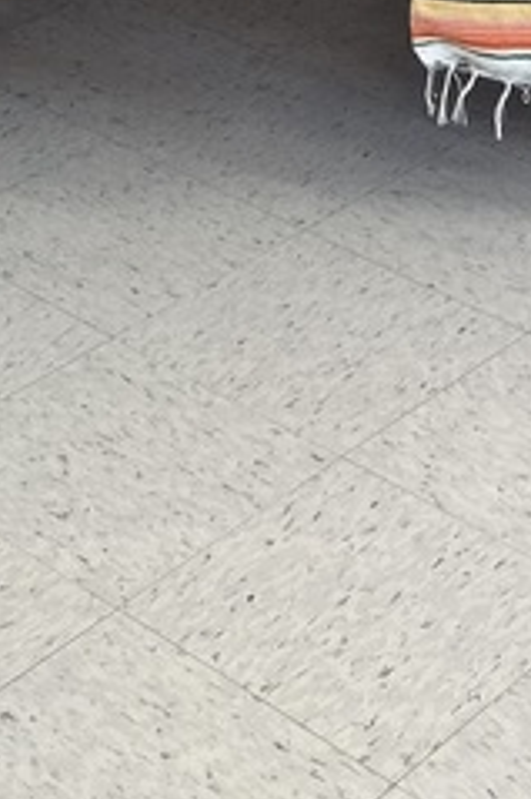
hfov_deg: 11.8
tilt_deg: -7.9
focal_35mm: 116
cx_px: 197
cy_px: -749
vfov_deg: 14.8
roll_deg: -1.4
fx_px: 2570
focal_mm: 5.7
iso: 64
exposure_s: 1/120
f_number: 1.5
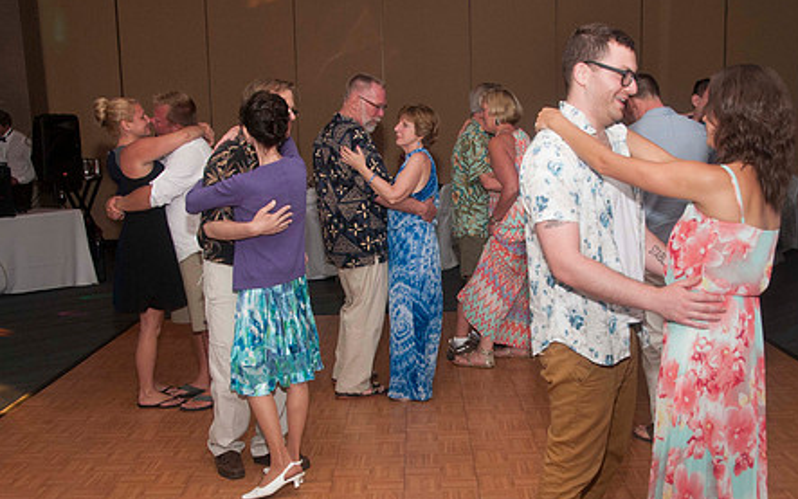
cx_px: 479
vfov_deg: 31.9
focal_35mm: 40
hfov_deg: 49.0
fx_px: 870
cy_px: 296
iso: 800
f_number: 5.6
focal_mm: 20
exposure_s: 1/60
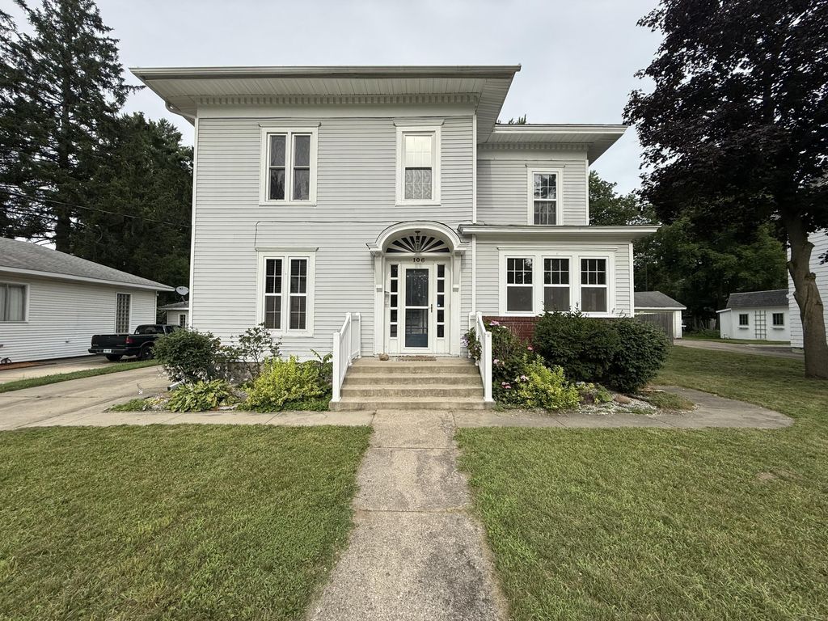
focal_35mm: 14
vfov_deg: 85.7
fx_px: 335
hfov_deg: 102.1
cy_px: 310
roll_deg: -0.4
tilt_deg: +2.2
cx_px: 414
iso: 50
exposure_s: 1/1211
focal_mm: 2.22
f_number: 2.2
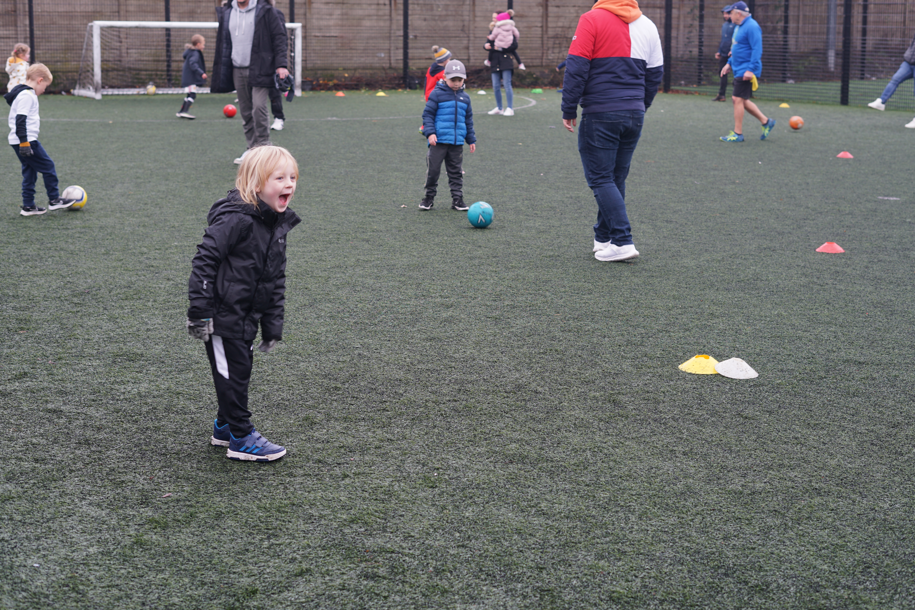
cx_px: 478
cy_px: 276
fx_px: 1449
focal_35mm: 57
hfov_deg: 35.0
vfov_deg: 23.8
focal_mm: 50
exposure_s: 1/60
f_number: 4
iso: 160
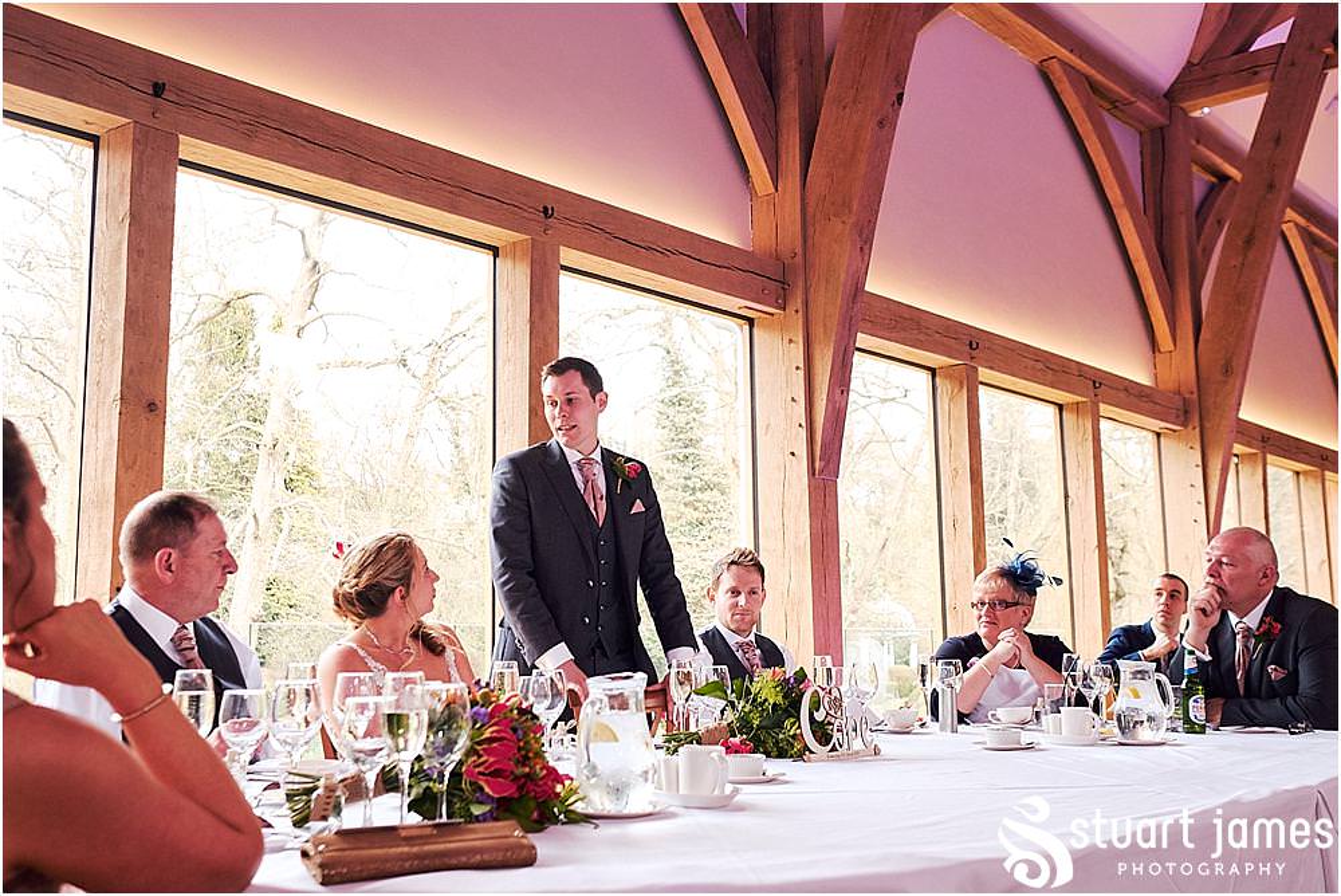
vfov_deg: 37.9
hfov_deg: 54.4
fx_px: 1304
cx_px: 670
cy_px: 448
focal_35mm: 35
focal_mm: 23
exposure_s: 1/125
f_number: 3.6
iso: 1600
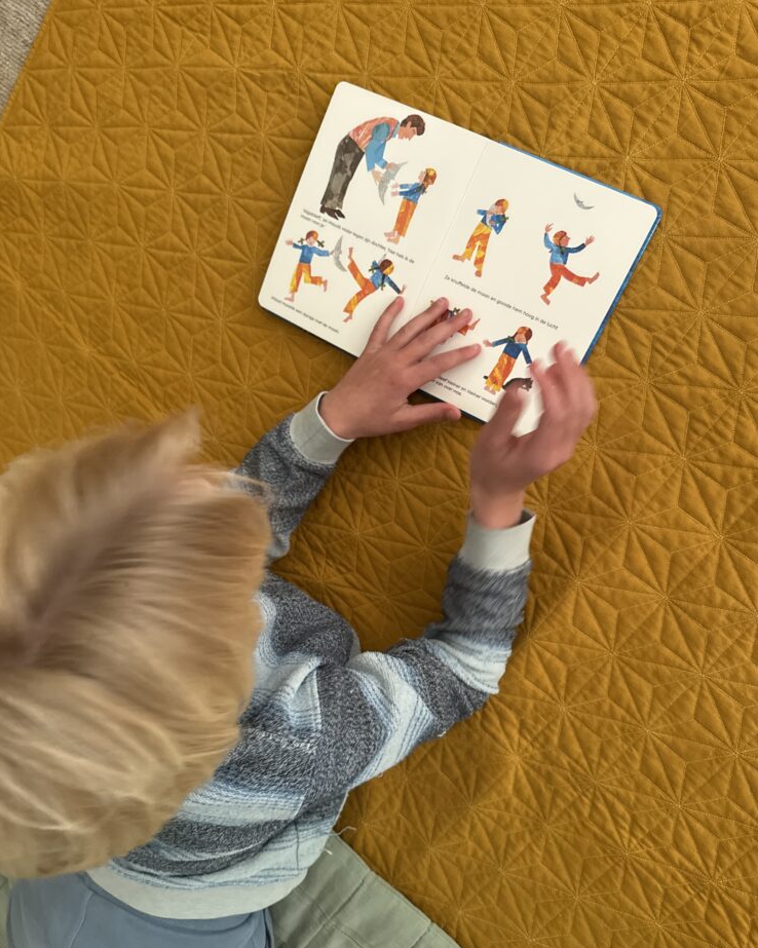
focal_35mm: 26
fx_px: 729
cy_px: 508
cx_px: 375
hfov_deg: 54.9
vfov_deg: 66.0
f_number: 1.78
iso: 400
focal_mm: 6.76
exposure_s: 1/50
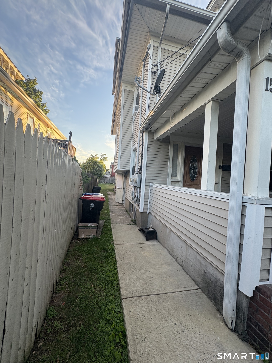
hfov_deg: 85.7
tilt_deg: +0.8
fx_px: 147
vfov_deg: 102.1
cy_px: 182
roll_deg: -3.5
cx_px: 136
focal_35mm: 14
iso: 50
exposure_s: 1/132
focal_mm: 2.22
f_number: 2.2
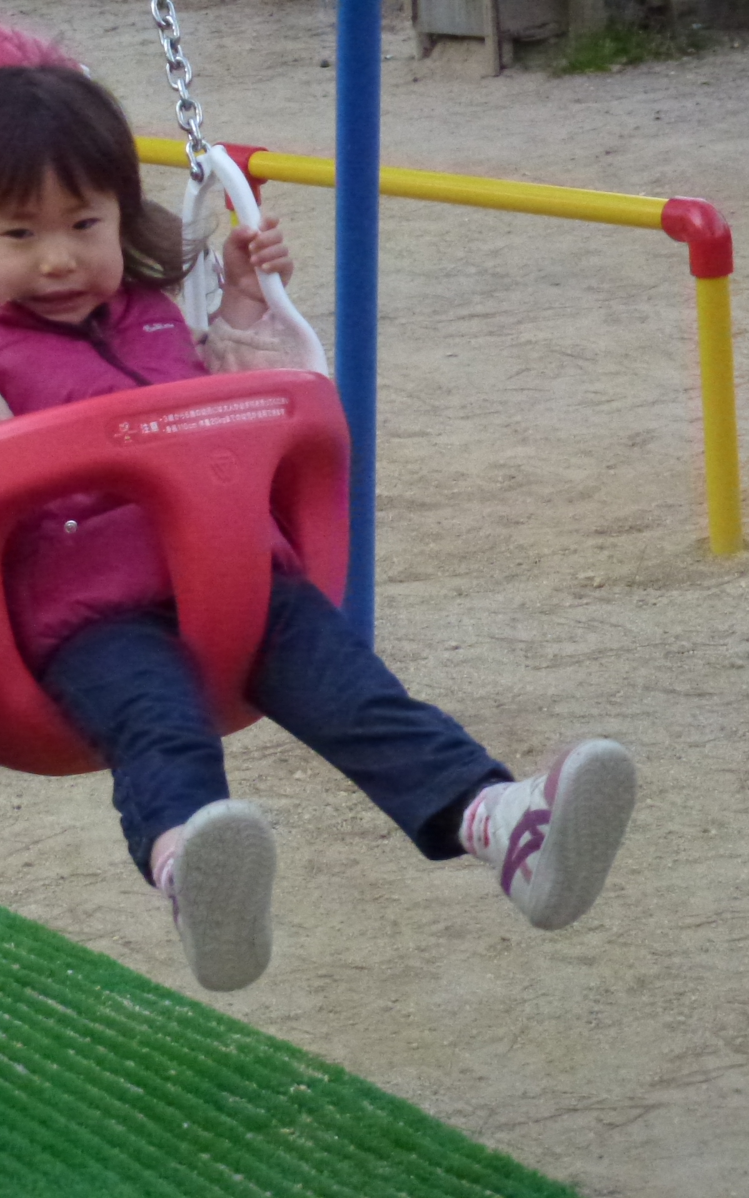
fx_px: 4116
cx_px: 121
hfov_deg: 10.4
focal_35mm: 126
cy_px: 599
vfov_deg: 16.6
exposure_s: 1/320
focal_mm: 16
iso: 1250
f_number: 4.9
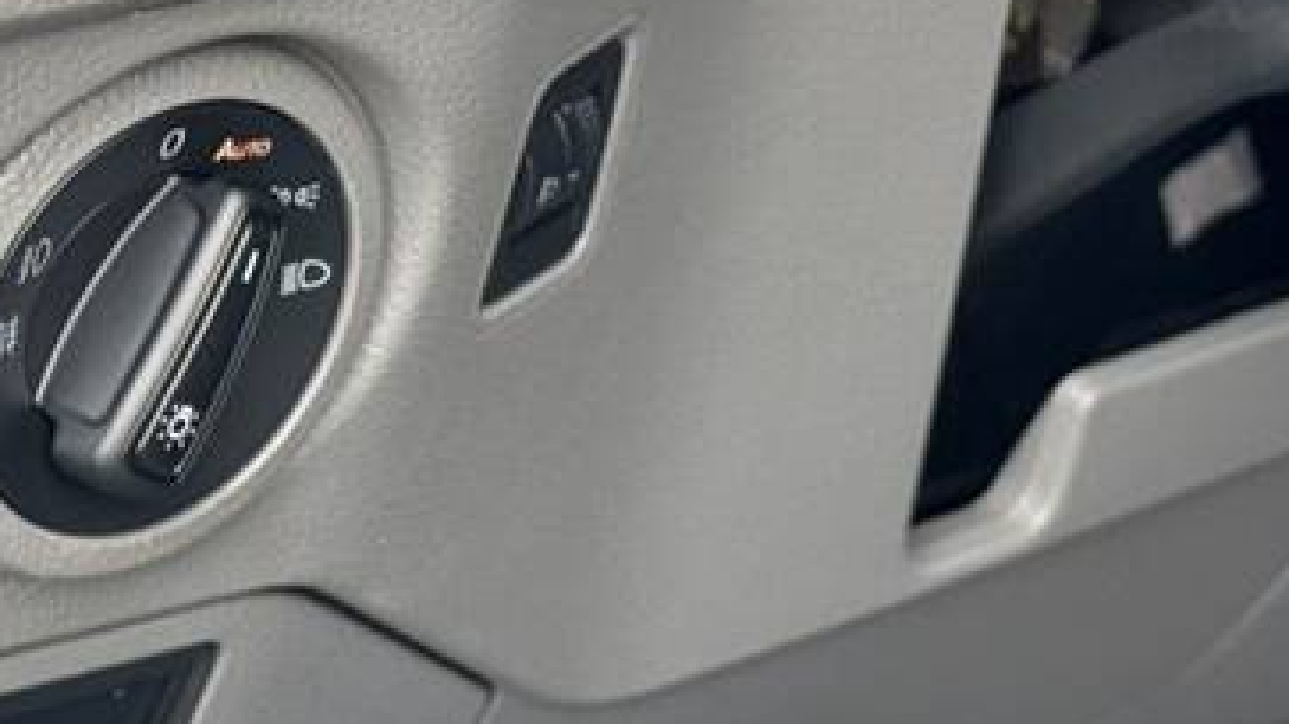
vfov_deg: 7.0
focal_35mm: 173
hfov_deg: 12.4
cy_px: 181
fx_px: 5912
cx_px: 163
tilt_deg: -20.7
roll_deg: +0.0
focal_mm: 6.76
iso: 100
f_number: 1.78
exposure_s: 1/94
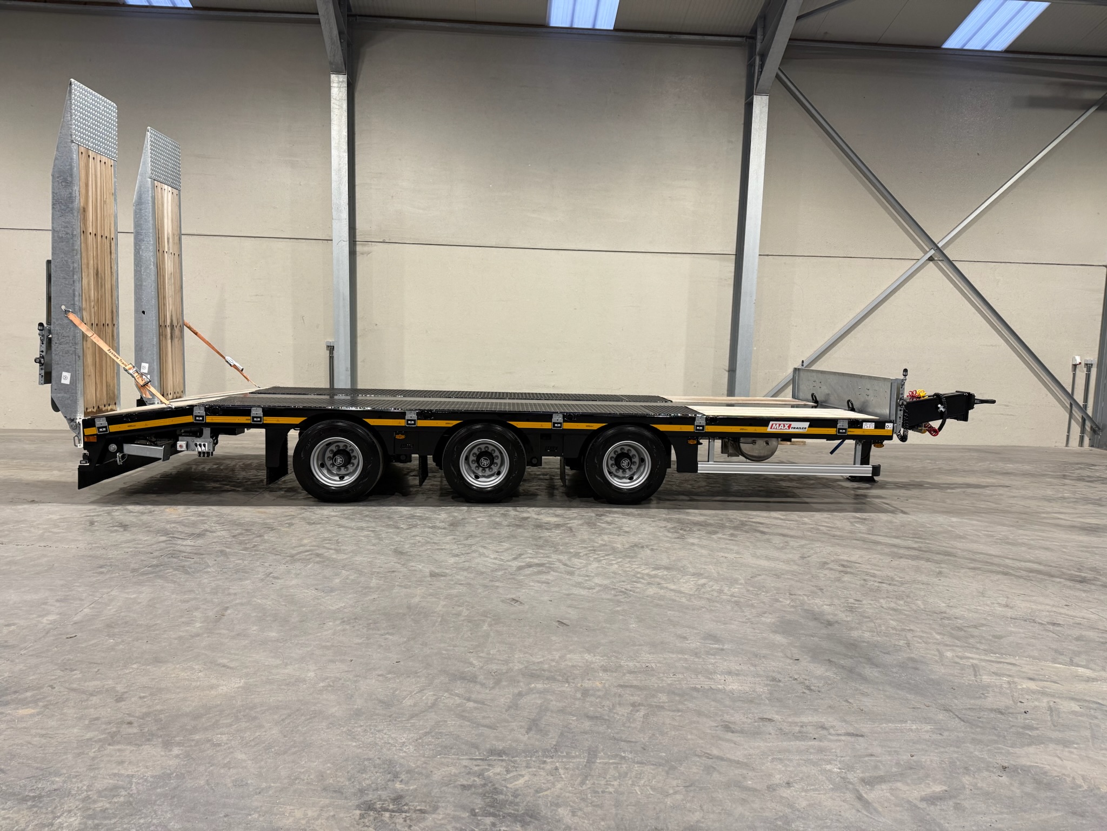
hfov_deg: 71.6
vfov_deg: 56.8
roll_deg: -1.4
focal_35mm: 24
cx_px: 554
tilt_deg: -5.7
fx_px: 768
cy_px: 416
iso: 200
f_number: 1.78
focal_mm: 6.76
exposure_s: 1/100
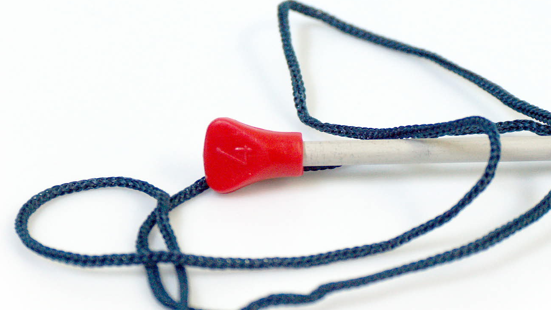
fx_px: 1856
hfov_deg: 16.9
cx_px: 276
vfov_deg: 9.5
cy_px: 130
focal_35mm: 127
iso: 200
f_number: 3
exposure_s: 1/34.3
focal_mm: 23.76
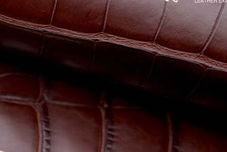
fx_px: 972
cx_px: -77
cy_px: 192
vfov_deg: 8.8
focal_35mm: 154
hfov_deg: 12.8
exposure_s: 1/100
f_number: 4
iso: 200
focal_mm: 33
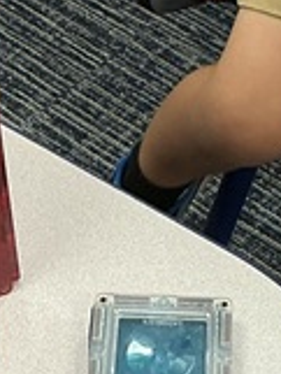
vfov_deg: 10.7
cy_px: 46
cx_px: 88
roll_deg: +2.9
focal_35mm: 184
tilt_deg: -44.0
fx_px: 1989
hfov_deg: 8.1
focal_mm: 3
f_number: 1.8
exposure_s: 1/60
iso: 80
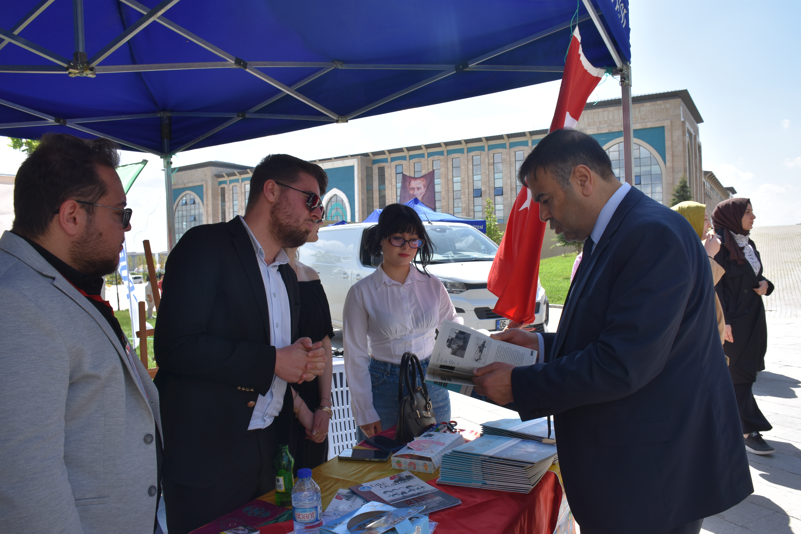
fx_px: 601
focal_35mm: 27
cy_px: 267
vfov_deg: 47.9
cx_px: 400
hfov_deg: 67.4
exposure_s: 1/320
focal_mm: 18
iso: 250
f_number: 9
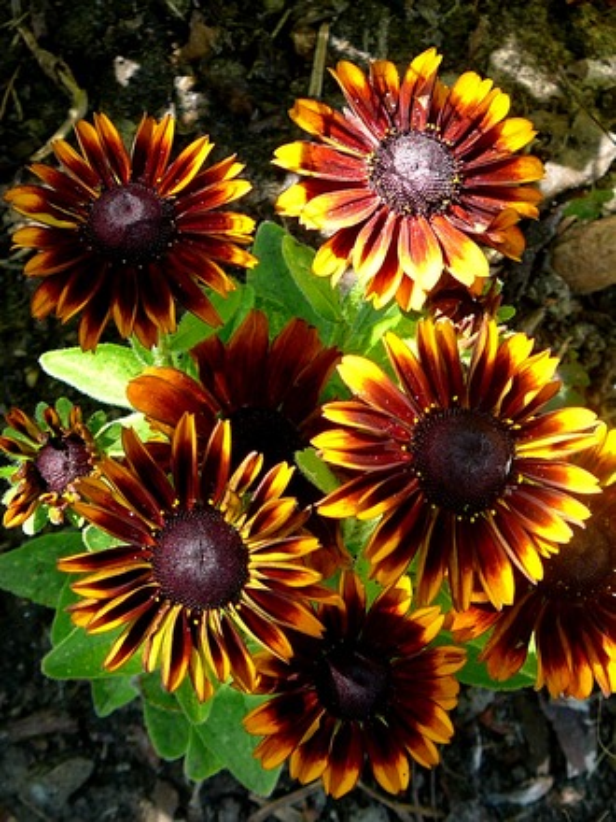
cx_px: 308
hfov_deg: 40.7
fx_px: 830
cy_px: 411
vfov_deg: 52.6
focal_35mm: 35
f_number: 2.8
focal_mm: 5.2
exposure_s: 1/100
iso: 80
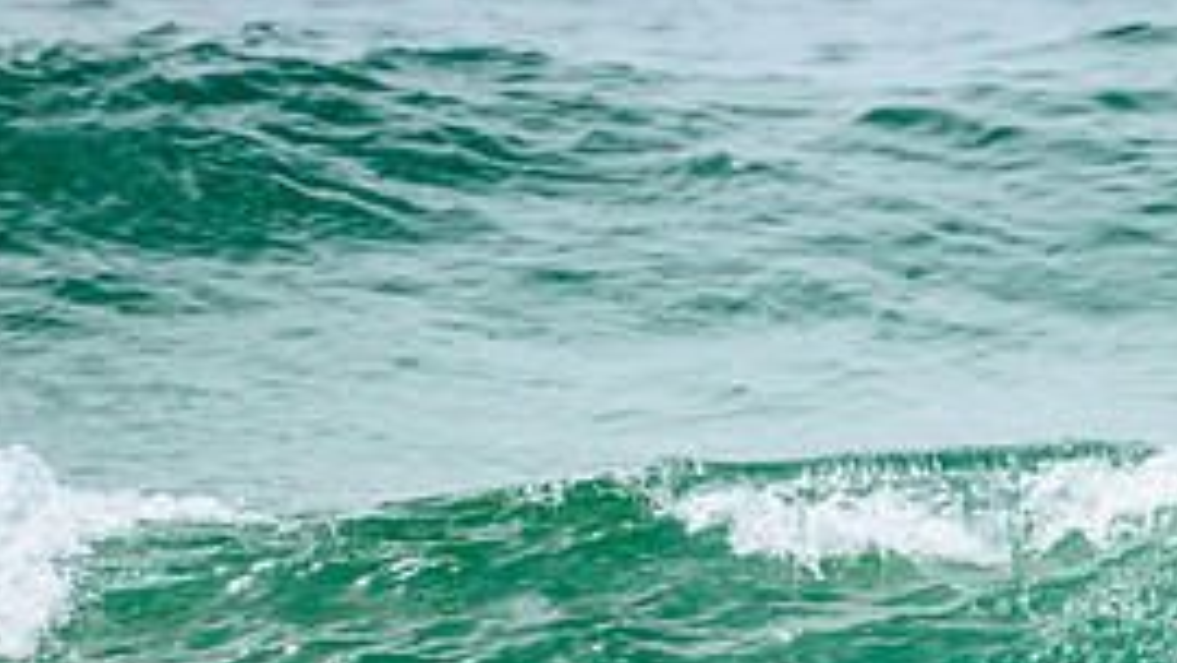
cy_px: 696
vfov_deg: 0.7
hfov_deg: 1.2
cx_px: 1229
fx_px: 56219
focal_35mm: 1801
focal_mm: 800
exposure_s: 1/2000
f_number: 11
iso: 1800
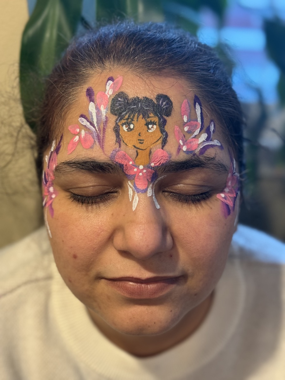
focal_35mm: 48
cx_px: 142
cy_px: 190
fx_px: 527
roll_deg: -1.6
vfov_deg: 39.7
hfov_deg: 30.3
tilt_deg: -35.5
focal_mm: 6.76
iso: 200
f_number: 1.78
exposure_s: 1/40
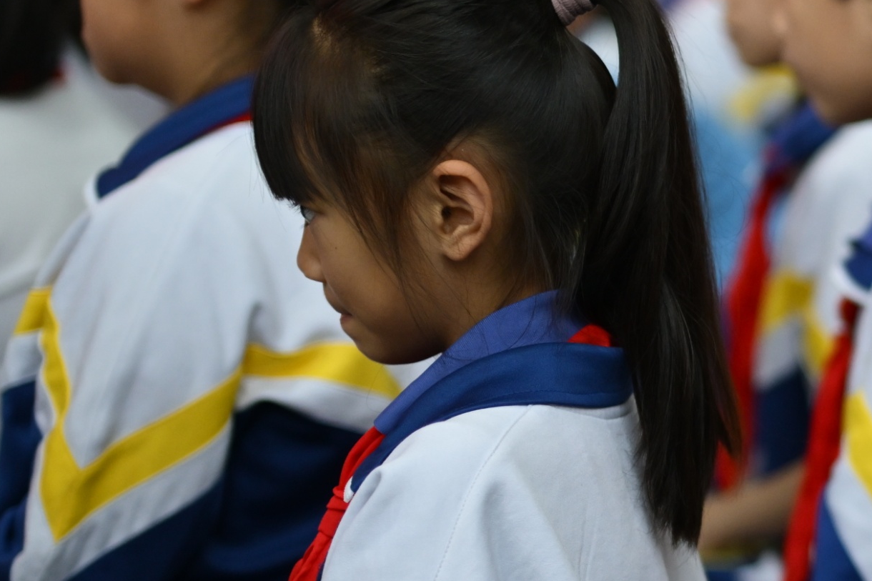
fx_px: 3972
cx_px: 1363
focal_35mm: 164
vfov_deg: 8.4
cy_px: 409
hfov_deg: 11.9
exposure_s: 1/1000
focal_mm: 50
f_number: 1.4
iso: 800
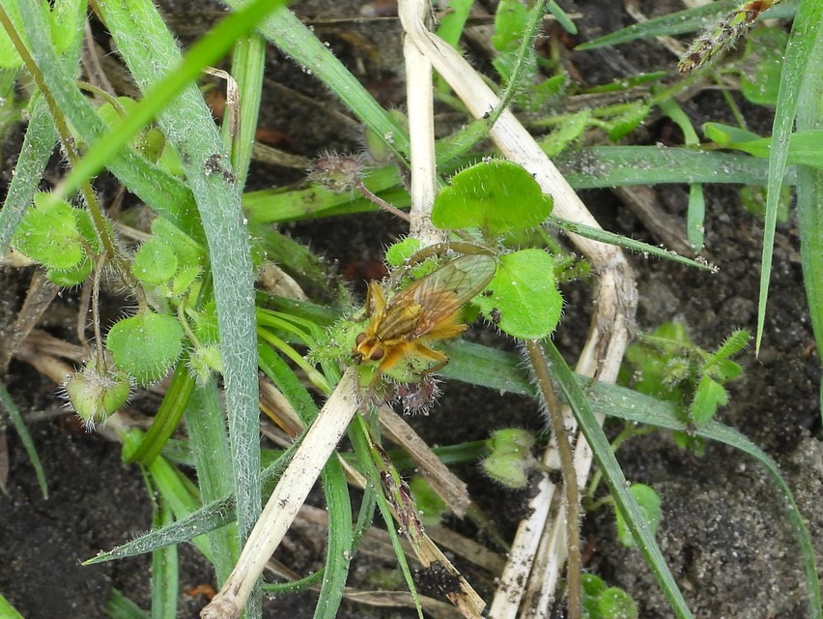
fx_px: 1784
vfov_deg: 19.7
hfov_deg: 26.0
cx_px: 412
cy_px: 310
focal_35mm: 75
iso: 100
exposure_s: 1/100
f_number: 3.5
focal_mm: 13.5
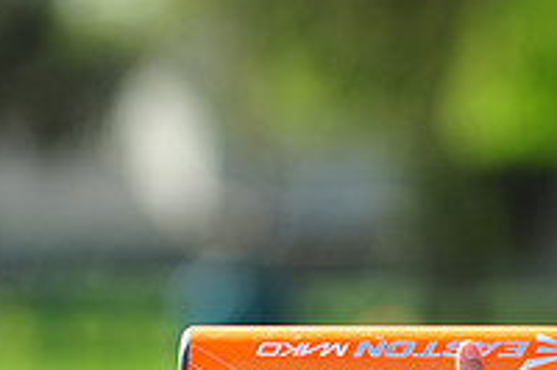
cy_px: 395
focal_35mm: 581
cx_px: 699
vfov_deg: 2.4
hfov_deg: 3.5
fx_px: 8982
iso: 200
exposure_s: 1/800
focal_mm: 200
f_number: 4.5
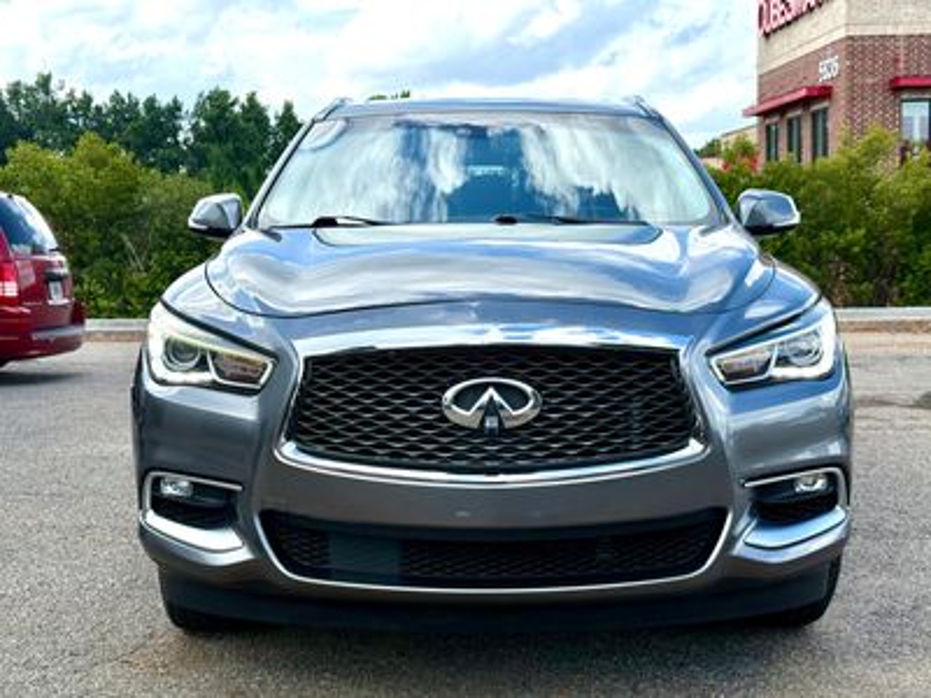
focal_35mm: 48
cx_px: 466
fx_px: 1291
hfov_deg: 39.7
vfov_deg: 30.3
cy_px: 349
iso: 100
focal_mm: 6.76
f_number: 1.78
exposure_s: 1/2865
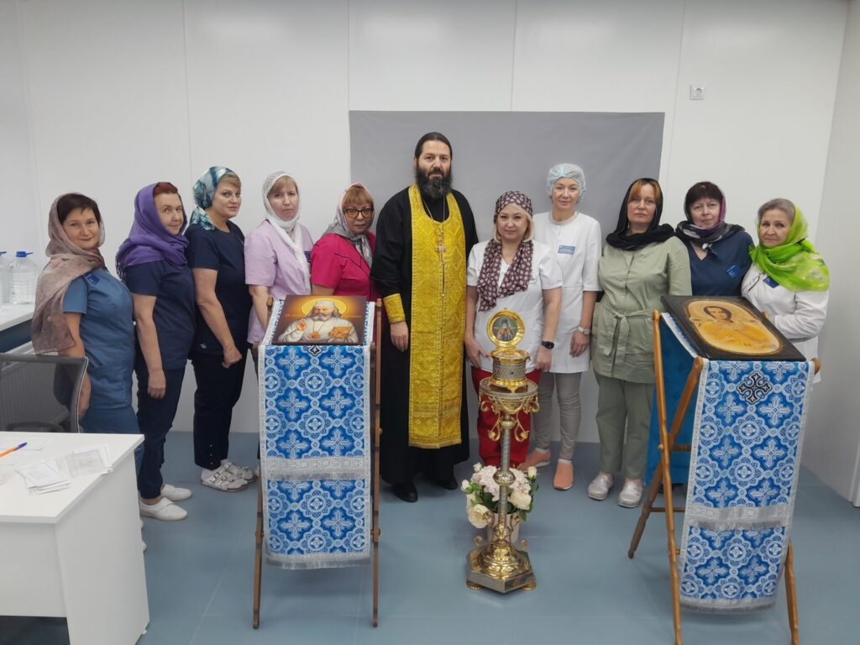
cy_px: 322
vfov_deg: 53.1
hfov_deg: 67.3
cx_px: 430
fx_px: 646
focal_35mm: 26
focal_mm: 3.98
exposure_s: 1/50
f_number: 1.8
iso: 40
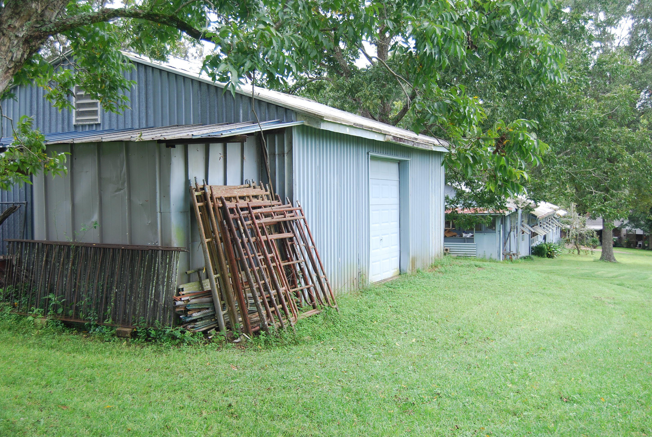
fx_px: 708
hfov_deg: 49.5
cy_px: 218
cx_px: 326
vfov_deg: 34.4
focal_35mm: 39
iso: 200
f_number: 5
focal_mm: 26
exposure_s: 1/100
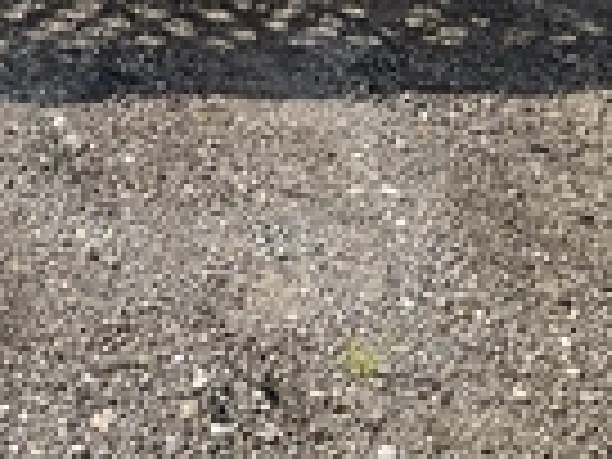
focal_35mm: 85
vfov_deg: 16.3
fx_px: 1503
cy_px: -158
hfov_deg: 20.7
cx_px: -207
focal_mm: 3
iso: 25
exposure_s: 1/657
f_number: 1.8
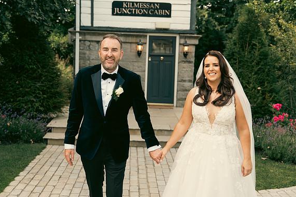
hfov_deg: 41.9
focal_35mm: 47
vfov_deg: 28.7
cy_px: 99
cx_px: 146
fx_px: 387
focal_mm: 46
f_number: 3.5
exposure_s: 1/500
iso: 320
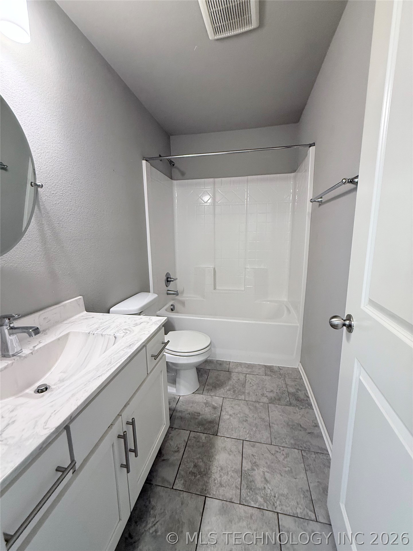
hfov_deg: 85.7
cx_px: 206
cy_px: 276
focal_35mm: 14
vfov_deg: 102.1
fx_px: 223
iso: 320
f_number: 2.2
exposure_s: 1/60
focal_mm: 2.22
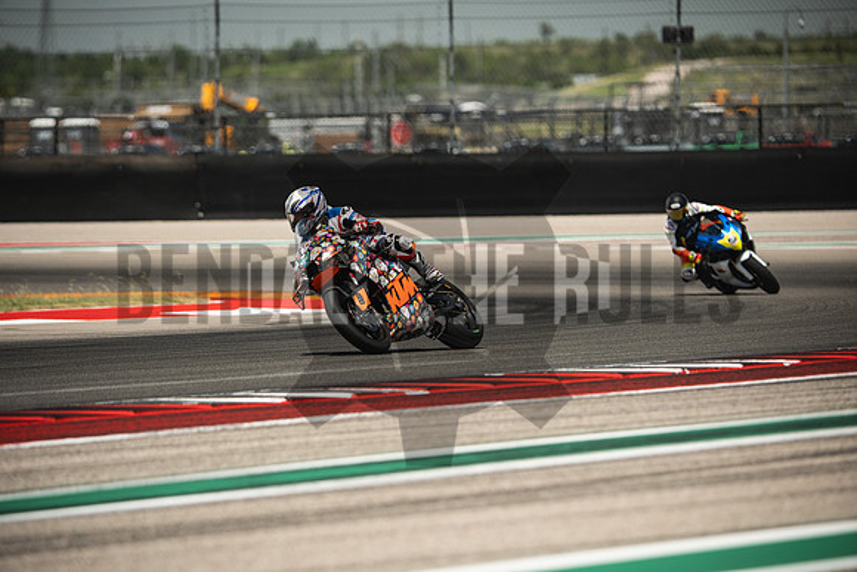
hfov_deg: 6.9
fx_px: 7143
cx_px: 428
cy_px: 286
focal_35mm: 300
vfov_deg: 4.6
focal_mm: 200
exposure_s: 1/2000
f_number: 2.5
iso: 160
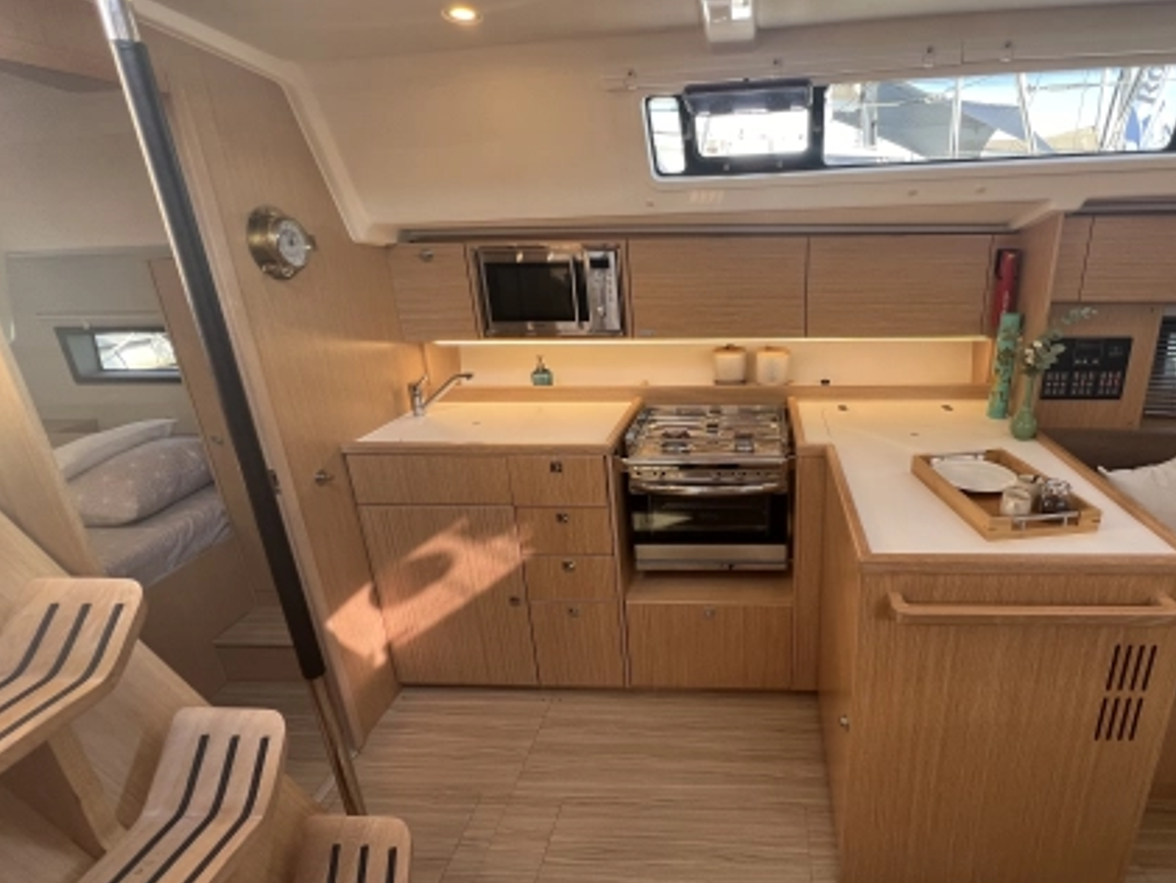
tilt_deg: -19.5
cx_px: 737
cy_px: 443
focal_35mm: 17
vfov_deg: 74.8
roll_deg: +2.5
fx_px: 578
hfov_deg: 89.1
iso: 64
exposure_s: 1/99
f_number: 1.8
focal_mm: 1.57
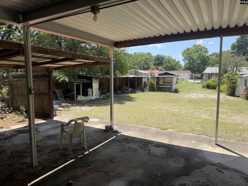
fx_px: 172
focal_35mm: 24
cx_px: 124
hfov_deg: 71.6
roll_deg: +0.1
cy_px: 93
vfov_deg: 56.8
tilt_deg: -5.9
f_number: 1.78
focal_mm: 6.76
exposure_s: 1/2299
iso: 80
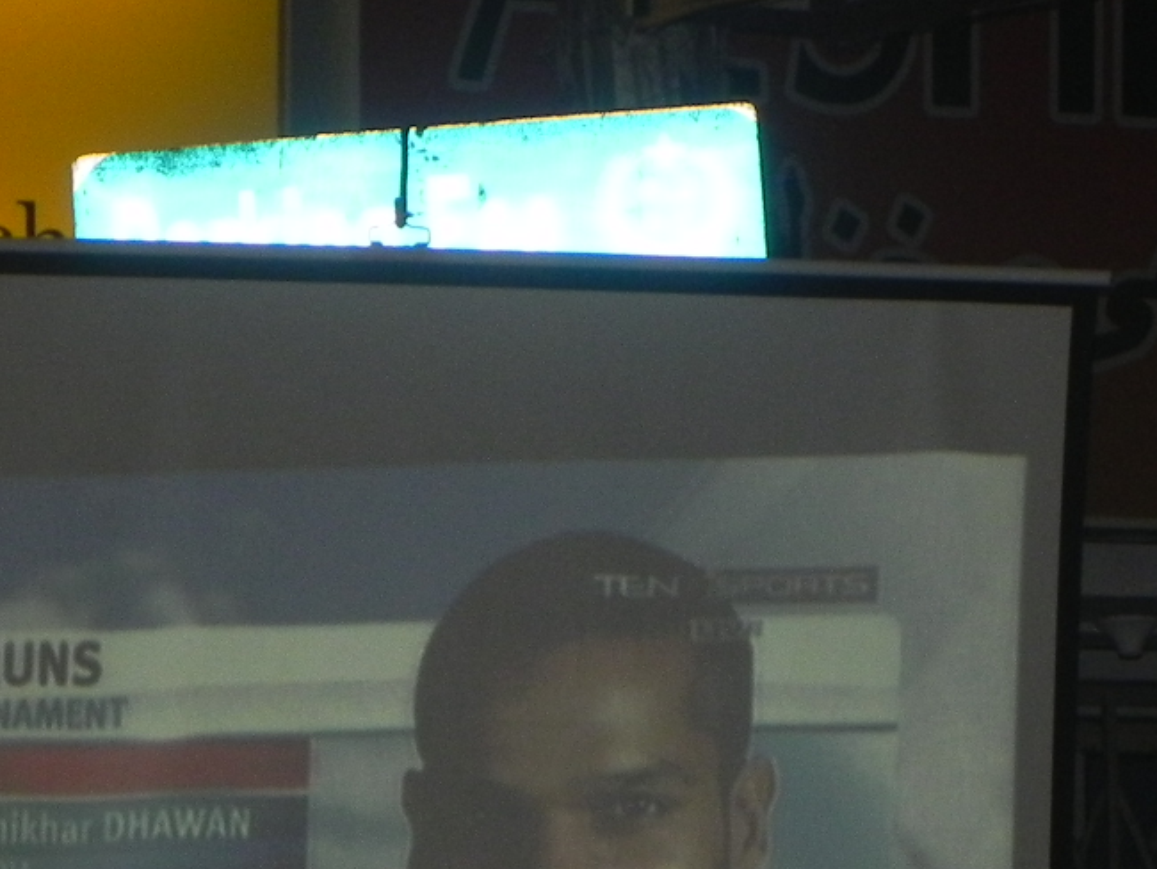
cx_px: 384
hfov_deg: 6.9
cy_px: 869
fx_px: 9630
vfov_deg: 5.2
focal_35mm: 288
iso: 277
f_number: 4
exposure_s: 1/30
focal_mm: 20.8
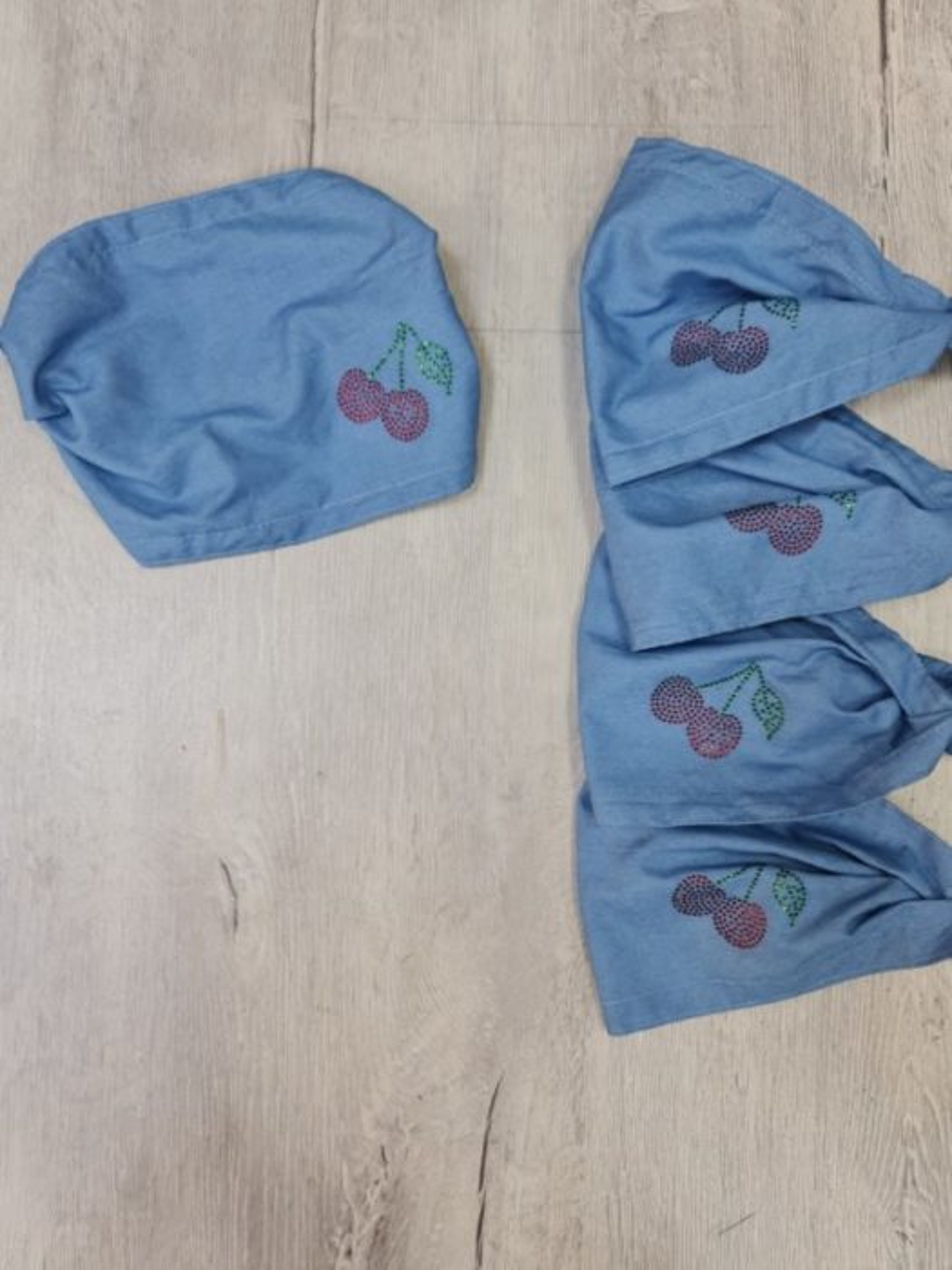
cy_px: 635
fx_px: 917
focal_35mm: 25
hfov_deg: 54.9
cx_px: 476
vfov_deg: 69.4
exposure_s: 1/100
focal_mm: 7
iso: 125
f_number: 1.8
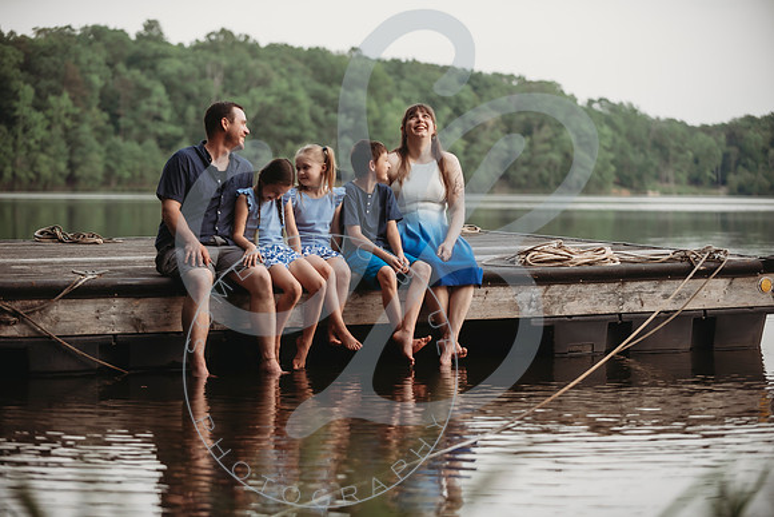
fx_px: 2175
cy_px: 259
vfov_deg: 13.5
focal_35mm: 101
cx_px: 380
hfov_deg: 20.2
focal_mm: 98
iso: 200
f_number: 2.8
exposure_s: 1/250
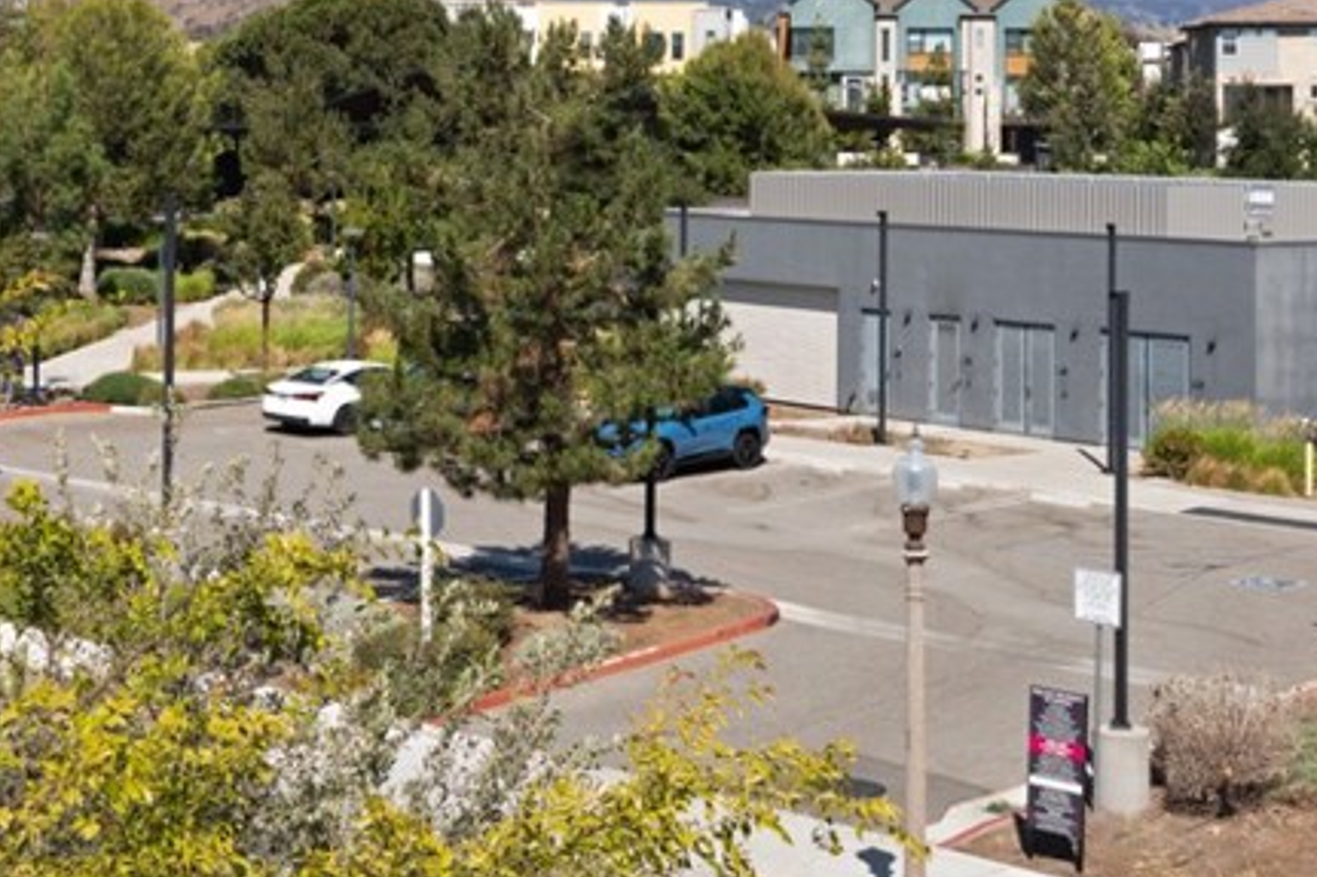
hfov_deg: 26.4
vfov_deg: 17.7
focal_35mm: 76
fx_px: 2779
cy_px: 127
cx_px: 385
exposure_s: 1/60
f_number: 9
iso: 125
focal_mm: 32
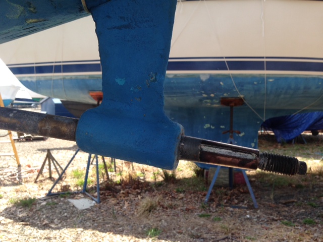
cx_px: 162
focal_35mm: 33
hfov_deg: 55.4
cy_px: 121
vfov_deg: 42.9
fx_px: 308
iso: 50
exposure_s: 1/332
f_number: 2.4
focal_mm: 4.12
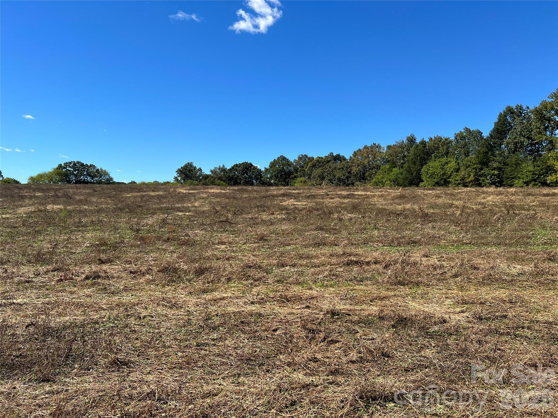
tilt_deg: -0.3
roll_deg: -2.3
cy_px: 209
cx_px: 279
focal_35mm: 26
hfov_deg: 67.3
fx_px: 419
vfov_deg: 53.1
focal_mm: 5.7
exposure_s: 1/3571
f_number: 1.5
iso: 50
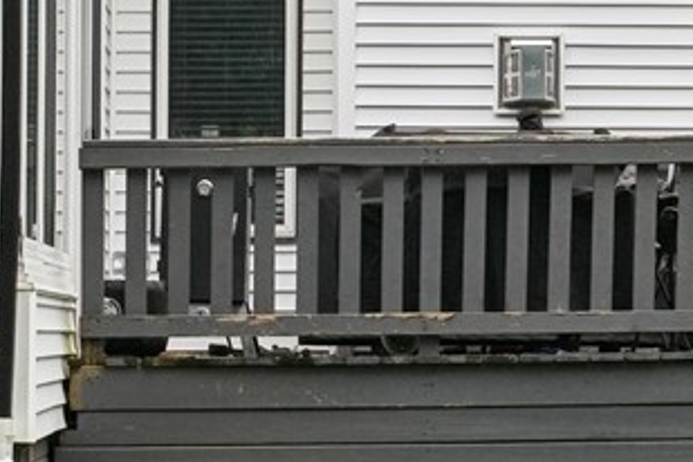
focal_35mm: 154
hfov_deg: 13.2
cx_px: 98
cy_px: 89
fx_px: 2964
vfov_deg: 8.9
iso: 400
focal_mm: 28
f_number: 9
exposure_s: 1/500
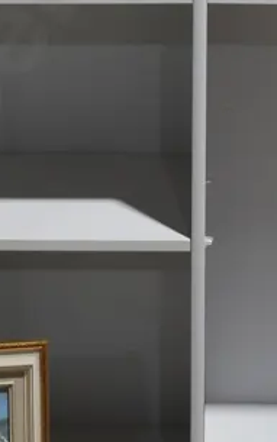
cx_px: 184
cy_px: -191
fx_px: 1544
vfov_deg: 15.2
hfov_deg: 10.2
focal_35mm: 128
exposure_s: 1/60
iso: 320
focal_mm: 18
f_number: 4
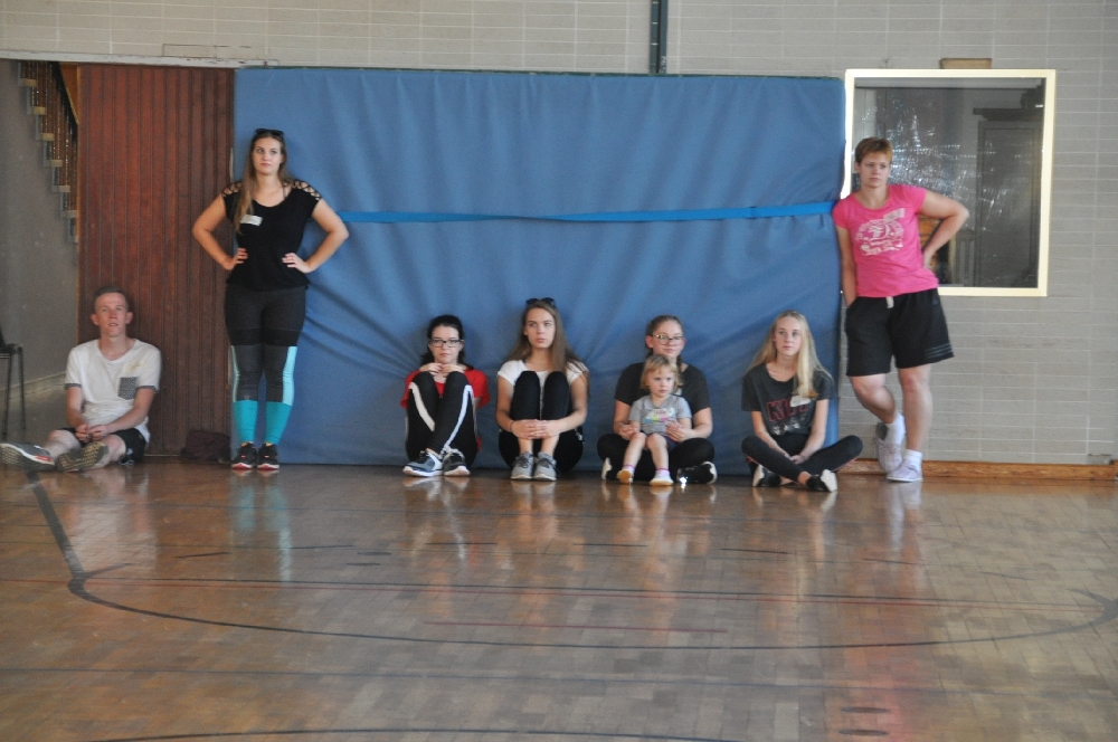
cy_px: 371
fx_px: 4559
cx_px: 559
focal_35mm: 147
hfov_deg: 14.0
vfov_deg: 9.3
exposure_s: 1/60
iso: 800
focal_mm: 98
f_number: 5.6
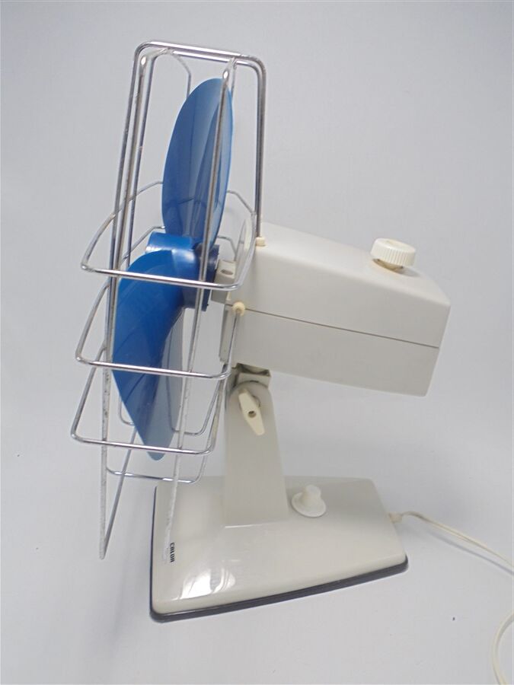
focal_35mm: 29
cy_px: 342
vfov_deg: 61.7
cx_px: 257
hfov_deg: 48.2
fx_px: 574
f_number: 3.7
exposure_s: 1/60
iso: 100
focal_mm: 5.3
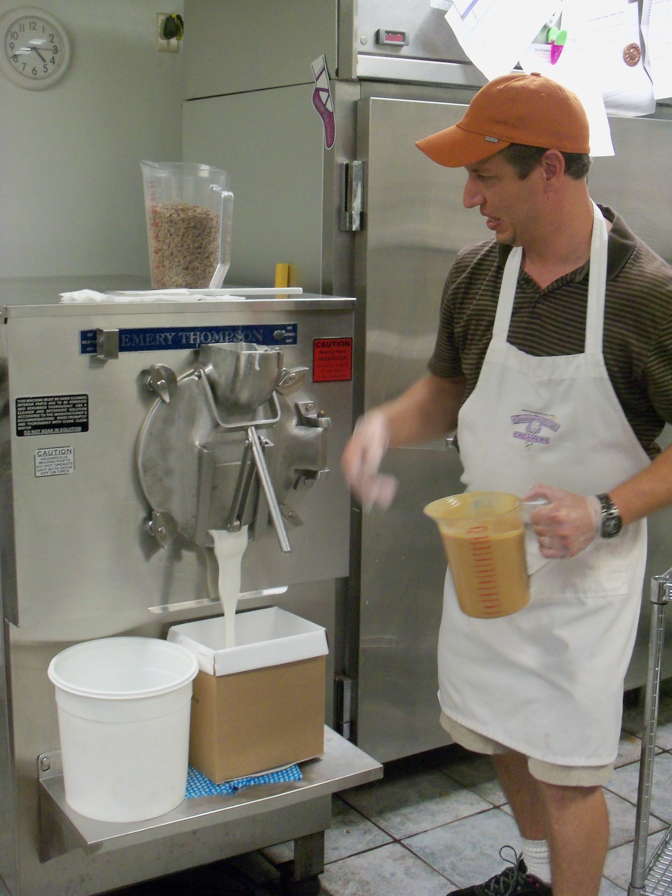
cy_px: 448
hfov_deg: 30.9
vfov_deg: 40.4
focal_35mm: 47
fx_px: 1217
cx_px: 336
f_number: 3.2
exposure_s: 1/40
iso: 200
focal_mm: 8.3
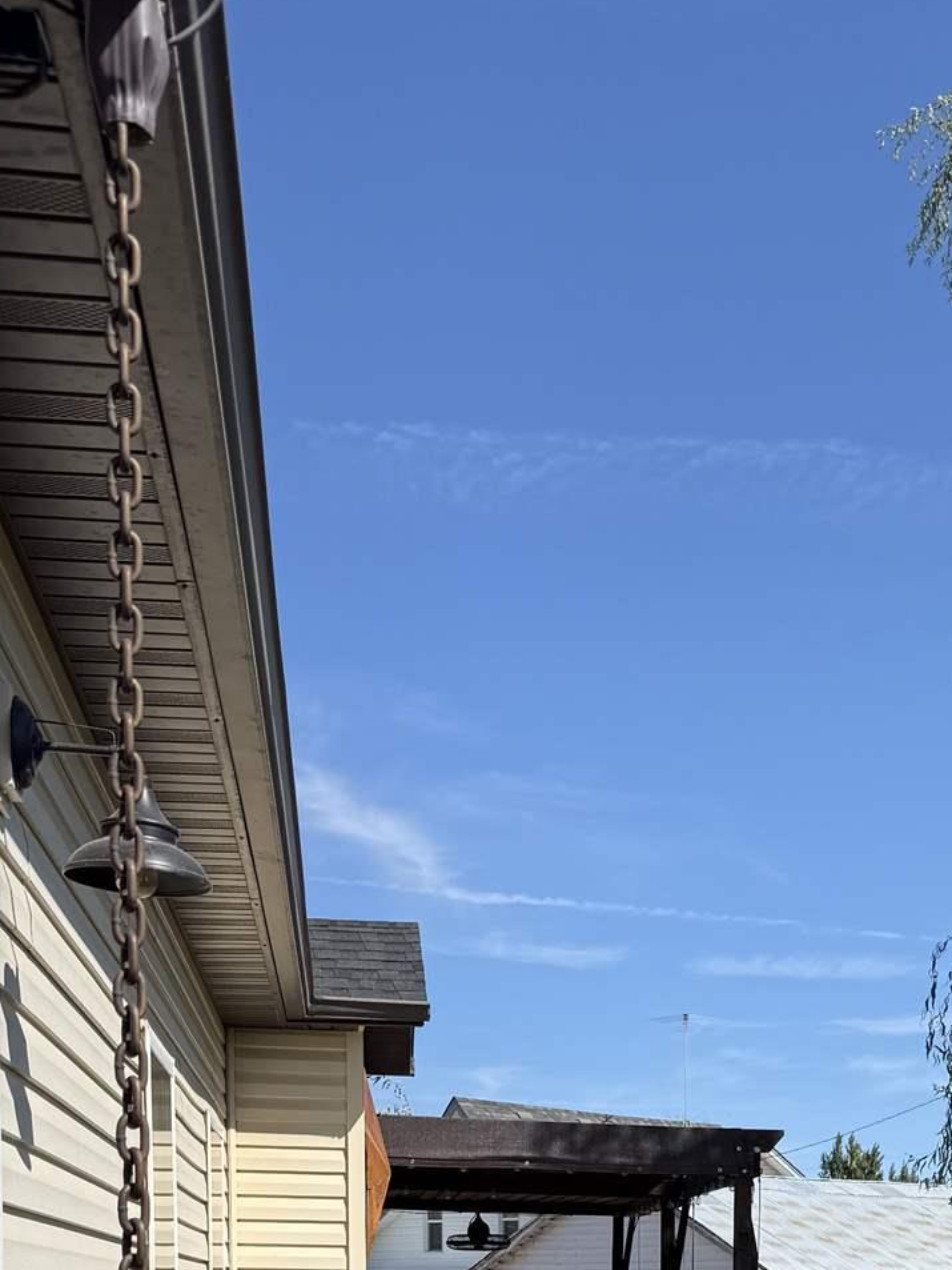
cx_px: 756
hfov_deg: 24.8
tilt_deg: -3.1
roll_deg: -0.6
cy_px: 1419
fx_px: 2126
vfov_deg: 29.7
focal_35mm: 58
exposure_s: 1/5319
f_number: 1.78
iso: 80
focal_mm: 6.76
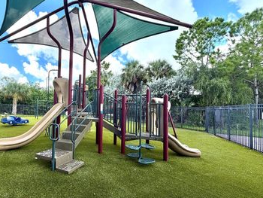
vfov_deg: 66.0
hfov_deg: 80.0
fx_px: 152
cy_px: 101
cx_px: 96
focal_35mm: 20
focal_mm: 2.22
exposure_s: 1/751
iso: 40
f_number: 2.2
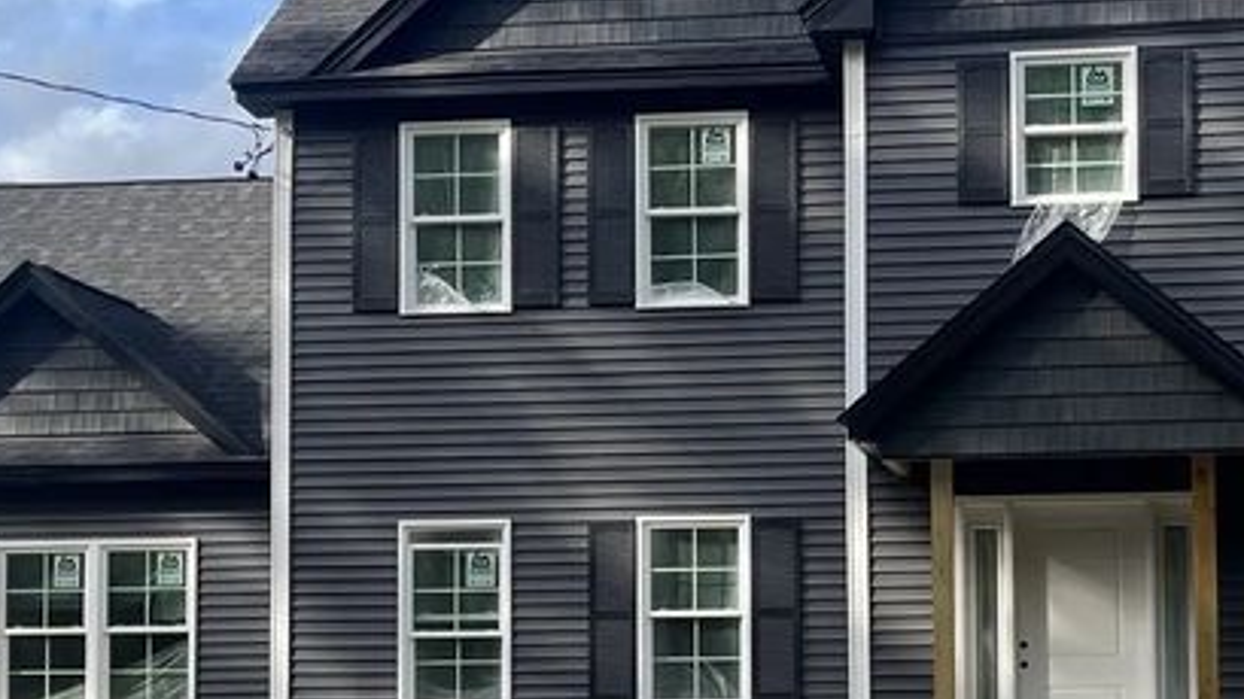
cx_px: 858
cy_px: 580
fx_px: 2342
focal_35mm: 71
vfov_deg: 16.8
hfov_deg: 29.5
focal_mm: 5.1
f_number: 1.6
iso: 50
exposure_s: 1/1036
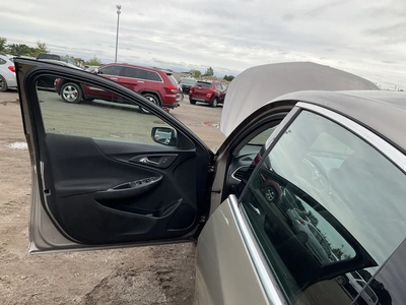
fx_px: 340
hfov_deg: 61.7
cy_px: 152
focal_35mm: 29
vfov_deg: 48.2
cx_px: 203
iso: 25
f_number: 1.8
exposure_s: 1/1098
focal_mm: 3
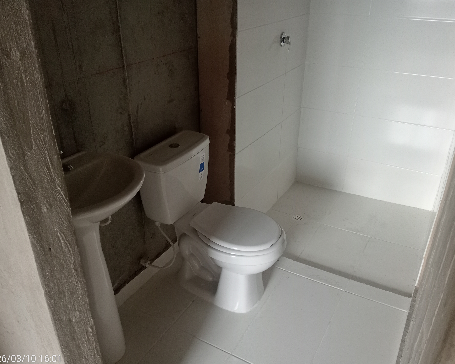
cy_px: 187
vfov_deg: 48.5
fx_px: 404
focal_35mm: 30
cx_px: 223
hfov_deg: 58.8
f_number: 1.8
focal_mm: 3.98
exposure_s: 1/30
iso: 730
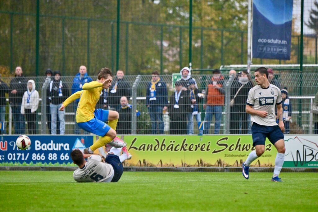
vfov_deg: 4.3
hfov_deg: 6.4
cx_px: 159
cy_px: 106
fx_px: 2827
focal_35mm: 320
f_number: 5.6
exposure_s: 1/1600
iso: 3200
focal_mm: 320
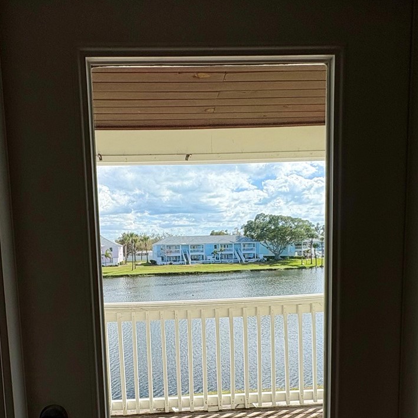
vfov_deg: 55.6
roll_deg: +2.6
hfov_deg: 57.2
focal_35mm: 28
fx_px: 383
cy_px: 291
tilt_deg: -7.1
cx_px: 189
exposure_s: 1/1567
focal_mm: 2.22
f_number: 2.2
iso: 50
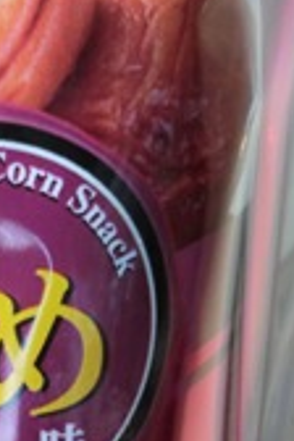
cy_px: 383
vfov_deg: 22.4
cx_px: 37
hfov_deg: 15.2
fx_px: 1090
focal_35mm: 89
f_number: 3.5
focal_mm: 5.8
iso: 320
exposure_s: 1/60
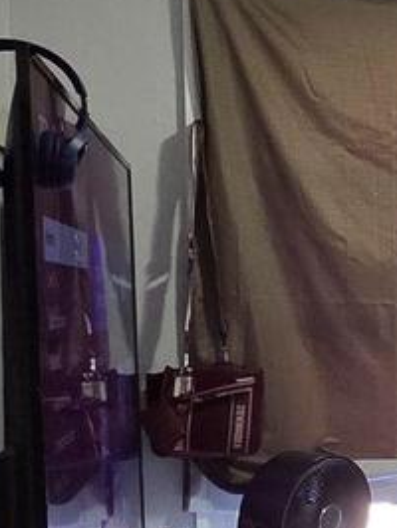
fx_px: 1145
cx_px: 776
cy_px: 320
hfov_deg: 15.8
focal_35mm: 75
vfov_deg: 25.9
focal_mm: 2.2
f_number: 2.2
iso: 500
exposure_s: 1/60
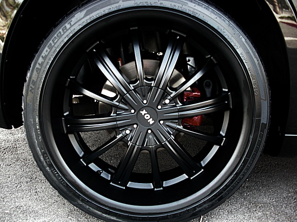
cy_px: 111
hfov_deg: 51.4
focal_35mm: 36
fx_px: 309
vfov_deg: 39.7
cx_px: 148
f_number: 2.8
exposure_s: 1/80
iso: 200
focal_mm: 6.3
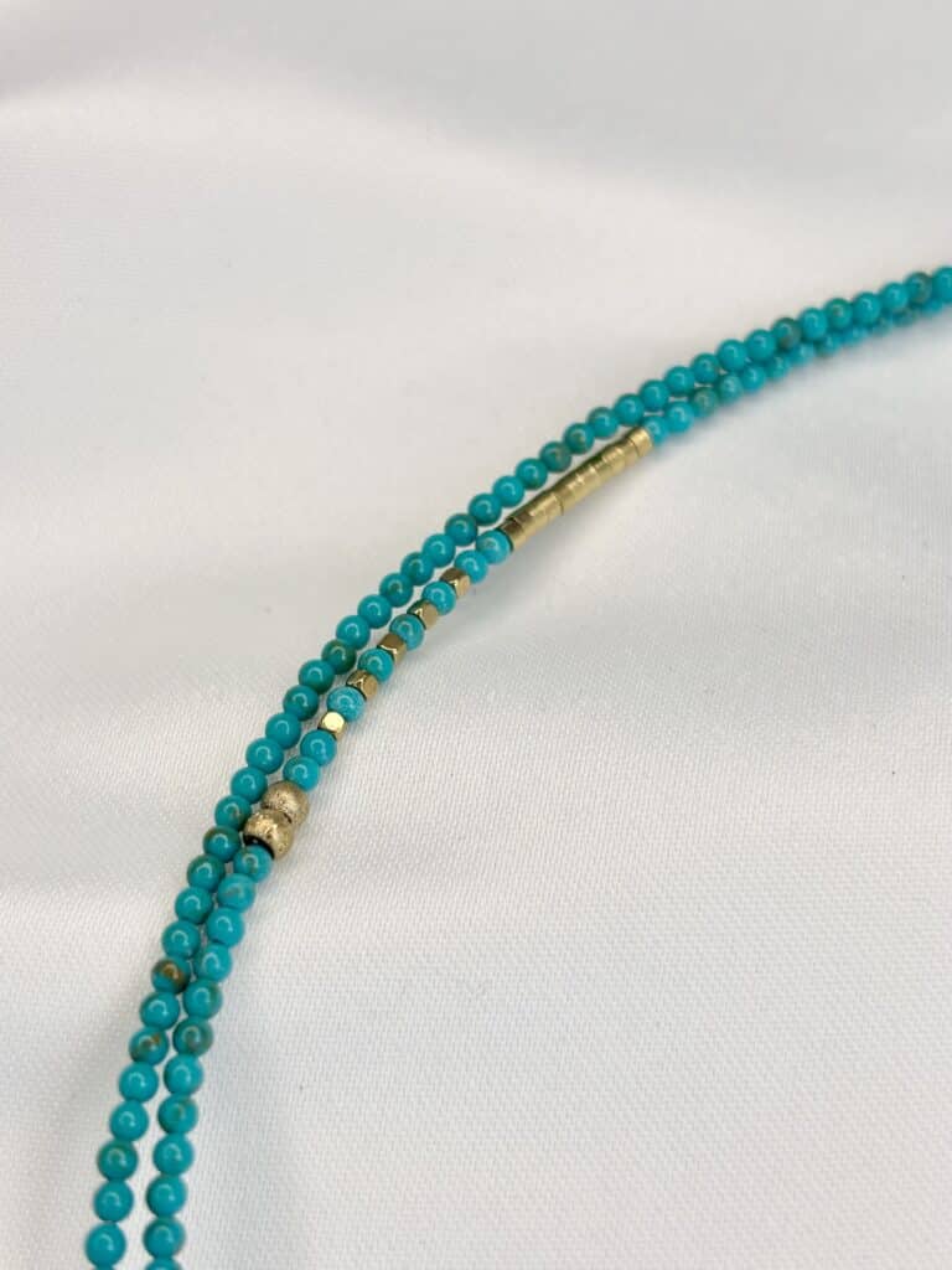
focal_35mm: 52
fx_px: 1907
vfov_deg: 36.8
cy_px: 635
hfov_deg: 28.0
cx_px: 476
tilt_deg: -56.3
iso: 32
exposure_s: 1/1418
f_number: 1.6
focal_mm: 5.96
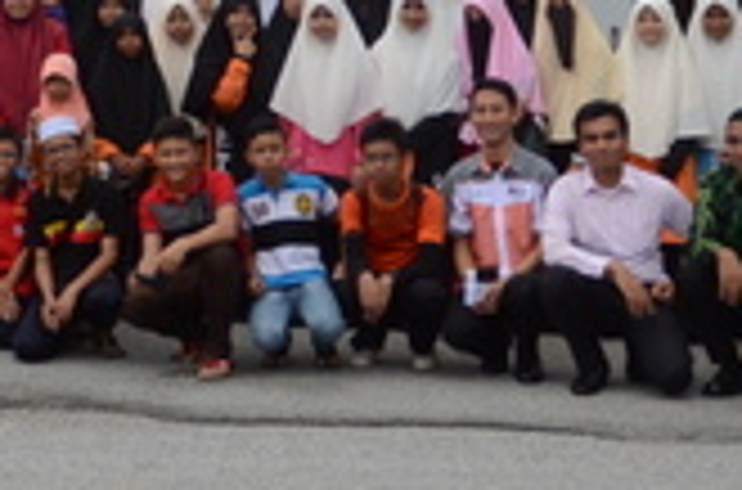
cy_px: -126
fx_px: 2033
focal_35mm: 99
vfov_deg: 13.3
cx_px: -4
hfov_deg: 20.0
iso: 500
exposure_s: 1/8000
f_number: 2.8
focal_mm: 17
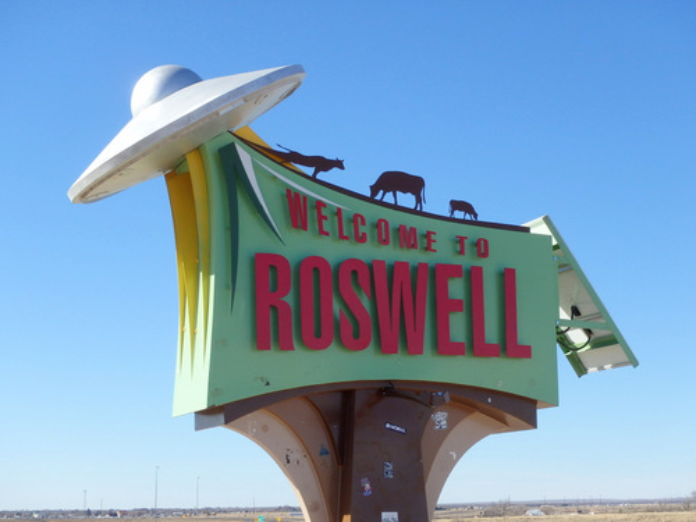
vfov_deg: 24.4
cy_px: 261
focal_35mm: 60
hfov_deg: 32.2
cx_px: 348
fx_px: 1206
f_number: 5.3
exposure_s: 1/500
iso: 125
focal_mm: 10.7
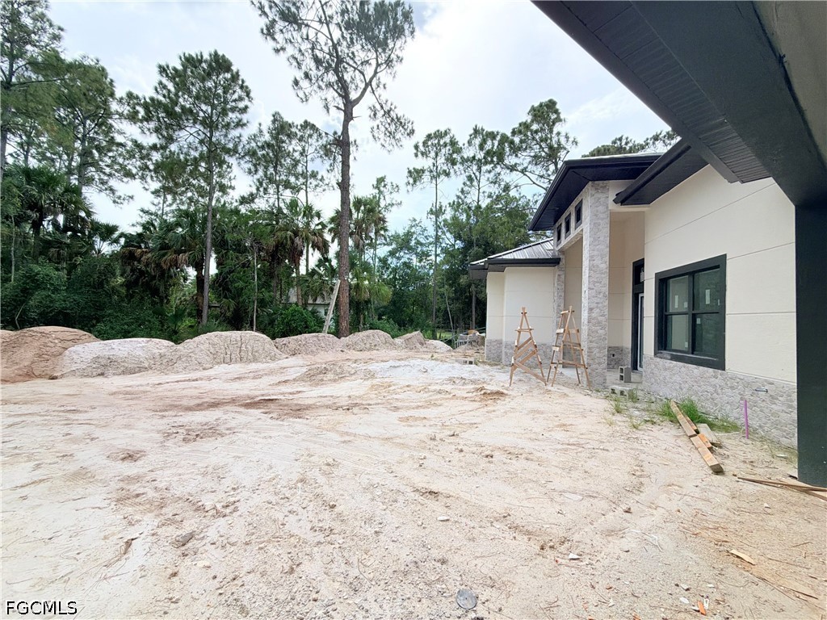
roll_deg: -1.9
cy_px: 310
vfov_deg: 85.7
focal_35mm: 14
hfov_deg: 102.1
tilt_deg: +2.9
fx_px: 334
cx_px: 414
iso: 32
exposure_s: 1/1068
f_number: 2.2
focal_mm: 2.22
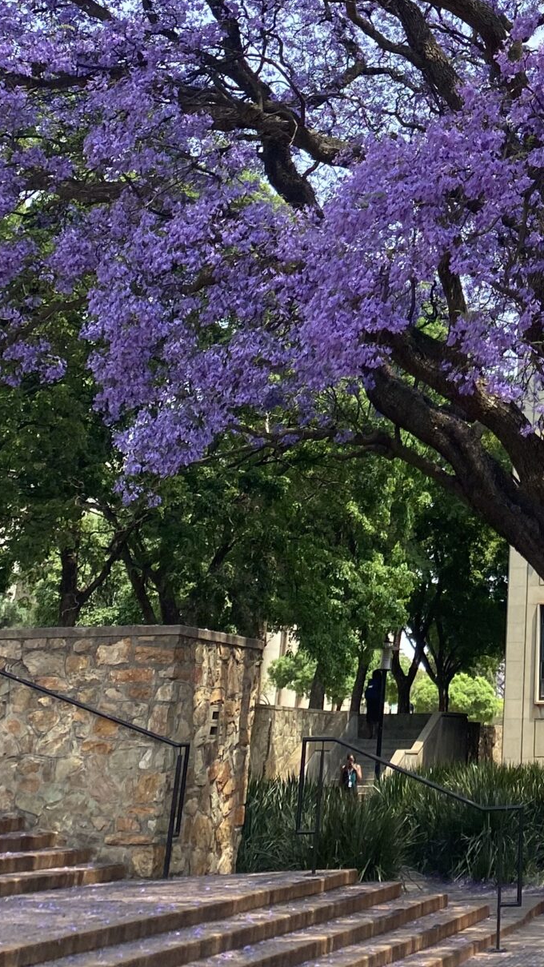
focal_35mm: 60
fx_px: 1539
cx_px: 711
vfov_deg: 33.0
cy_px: 84
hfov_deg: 18.6
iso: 32
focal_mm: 4.25
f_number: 1.8
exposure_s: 1/757
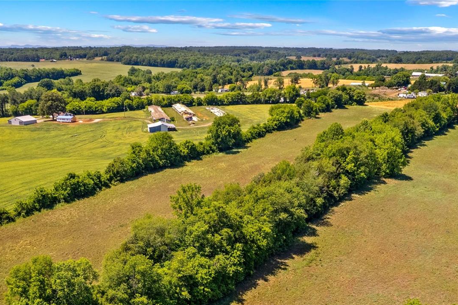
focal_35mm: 42
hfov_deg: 46.2
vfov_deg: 30.1
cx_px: 182
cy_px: 291
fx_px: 534
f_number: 2.8
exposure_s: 1/1000
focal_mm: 8.38
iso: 140
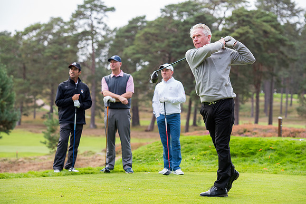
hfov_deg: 18.6
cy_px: 102
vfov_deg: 12.5
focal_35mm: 110
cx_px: 153
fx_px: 935
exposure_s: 1/1000
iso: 1000
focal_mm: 110
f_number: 4
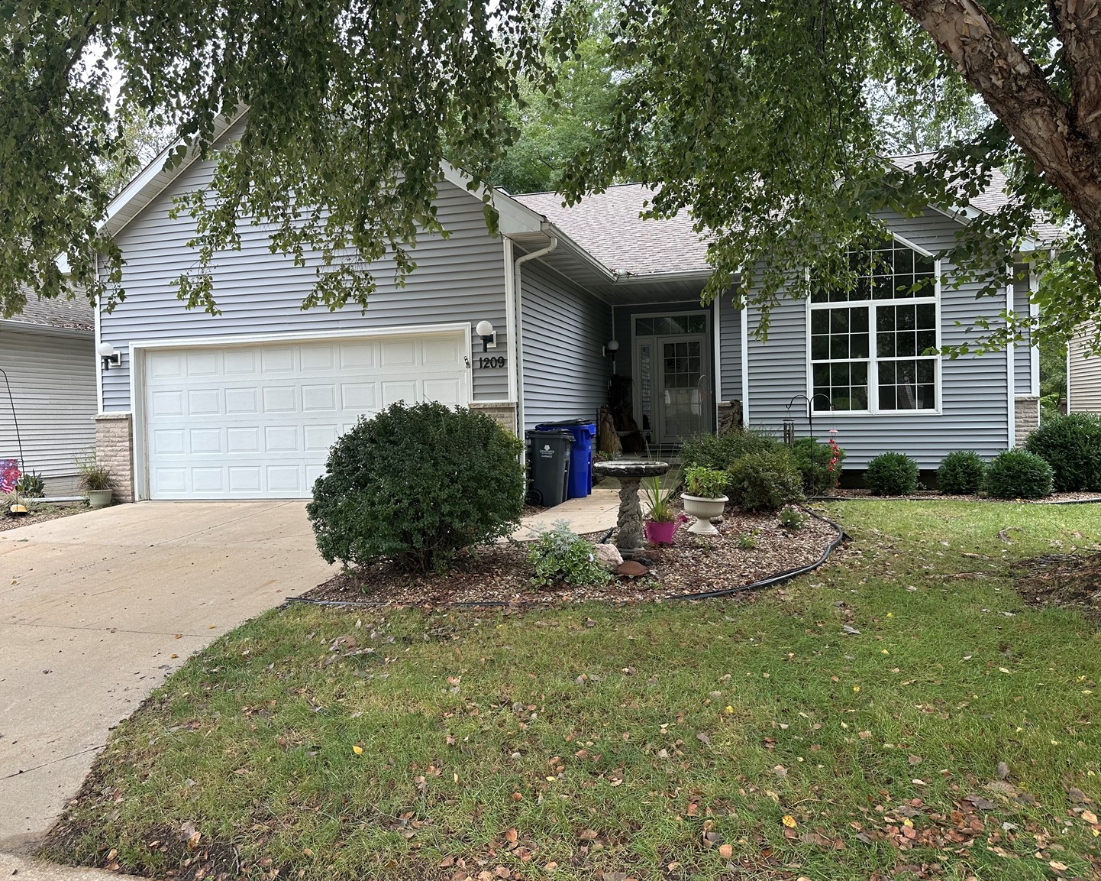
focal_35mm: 26
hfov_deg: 66.0
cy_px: 431
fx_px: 847
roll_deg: +0.2
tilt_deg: -1.7
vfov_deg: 54.9
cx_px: 538
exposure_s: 1/389
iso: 80
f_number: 1.78
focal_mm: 6.86
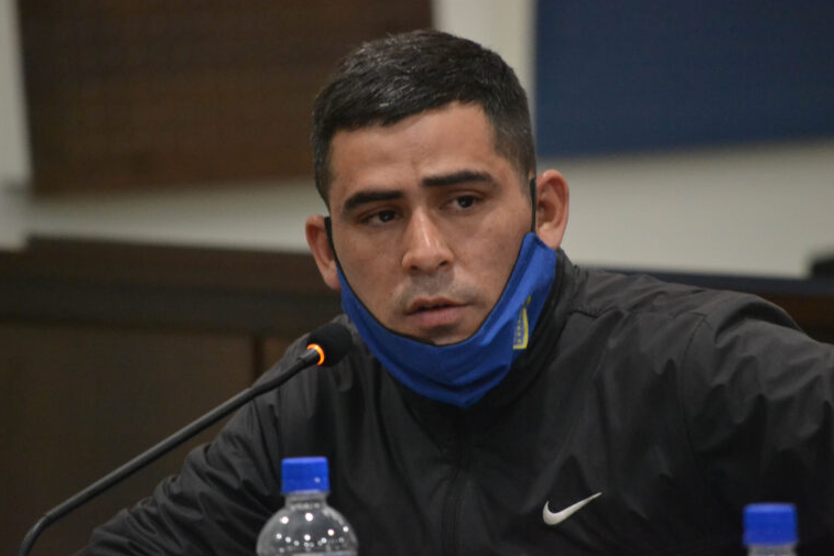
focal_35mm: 426
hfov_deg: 4.8
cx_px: 421
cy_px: 275
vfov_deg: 3.2
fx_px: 9870
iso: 3200
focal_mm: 280
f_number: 5.6
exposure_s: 1/100
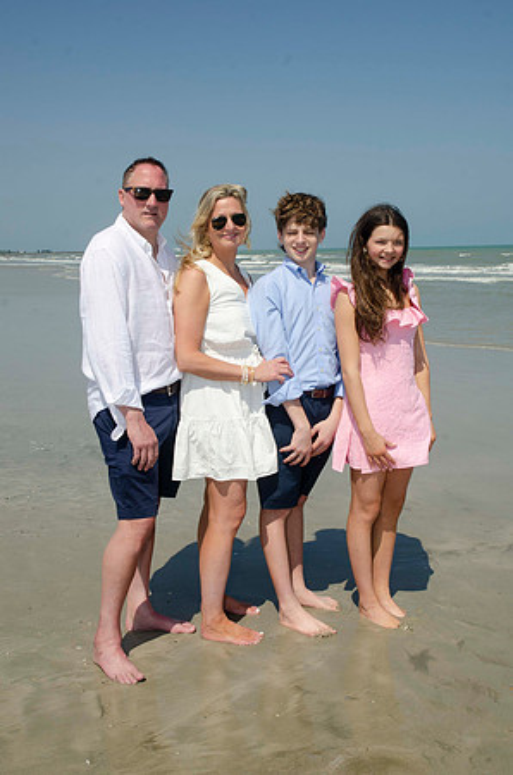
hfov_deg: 32.9
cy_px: 388
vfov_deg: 48.0
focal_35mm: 40
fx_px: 870
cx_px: 256
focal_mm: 27
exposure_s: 1/250
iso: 100
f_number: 10
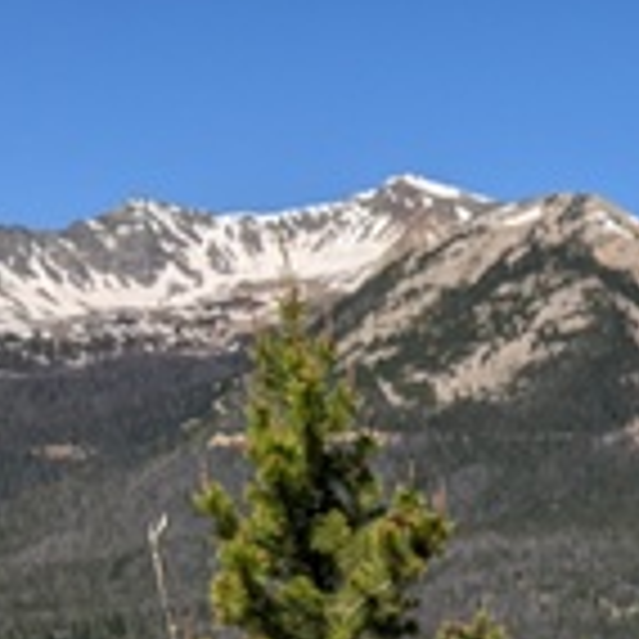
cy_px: 932
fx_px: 1963
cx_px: 752
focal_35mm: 94
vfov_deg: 16.9
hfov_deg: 17.7
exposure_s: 1/7812
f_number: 1.73
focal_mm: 4.38
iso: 58
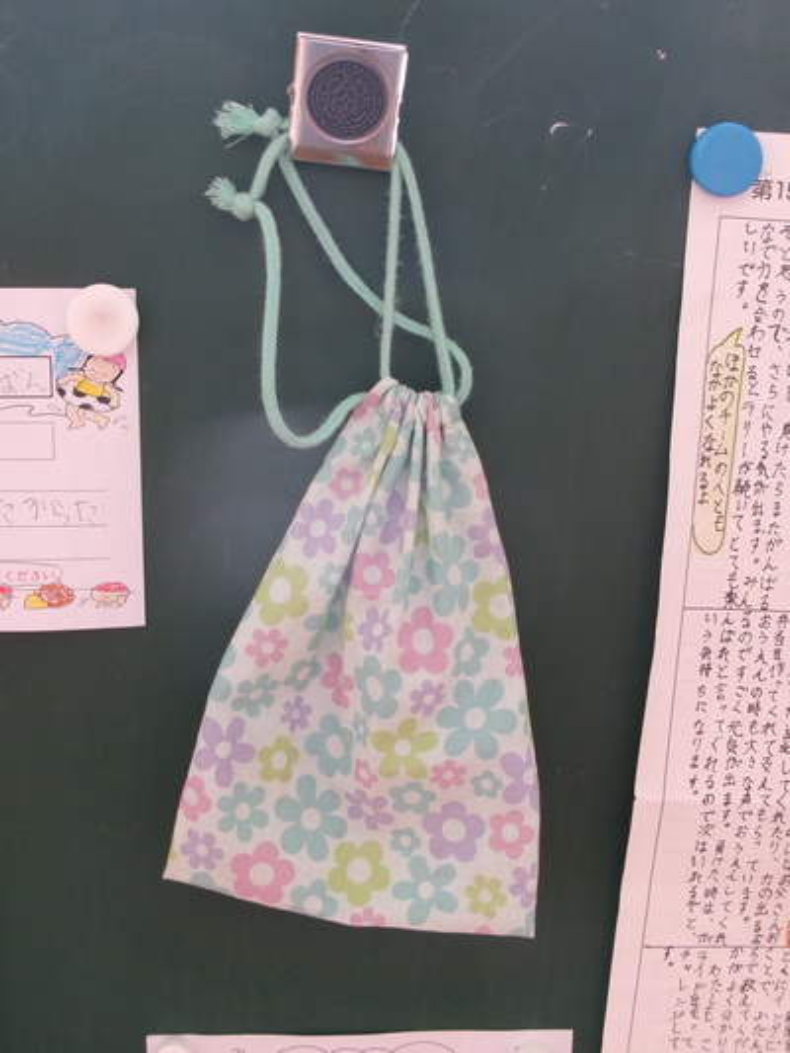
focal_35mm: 43
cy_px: 526
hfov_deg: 33.6
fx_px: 1308
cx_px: 395
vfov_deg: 43.8
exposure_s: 1/34
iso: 335
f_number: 4.7
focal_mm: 7.8
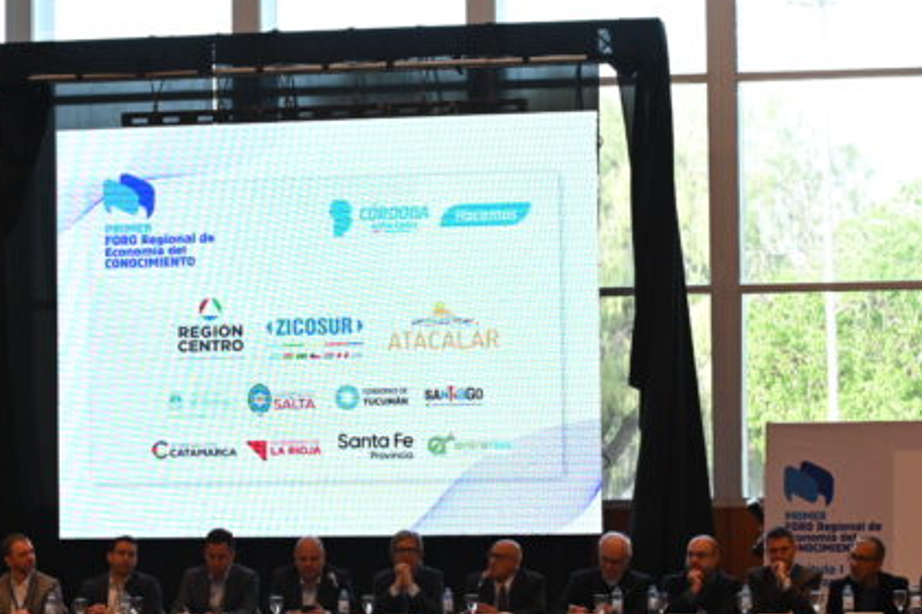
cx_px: 310
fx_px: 3169
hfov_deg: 16.5
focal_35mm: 124
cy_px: 360
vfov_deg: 11.1
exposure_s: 1/250
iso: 2000
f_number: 5
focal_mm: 55
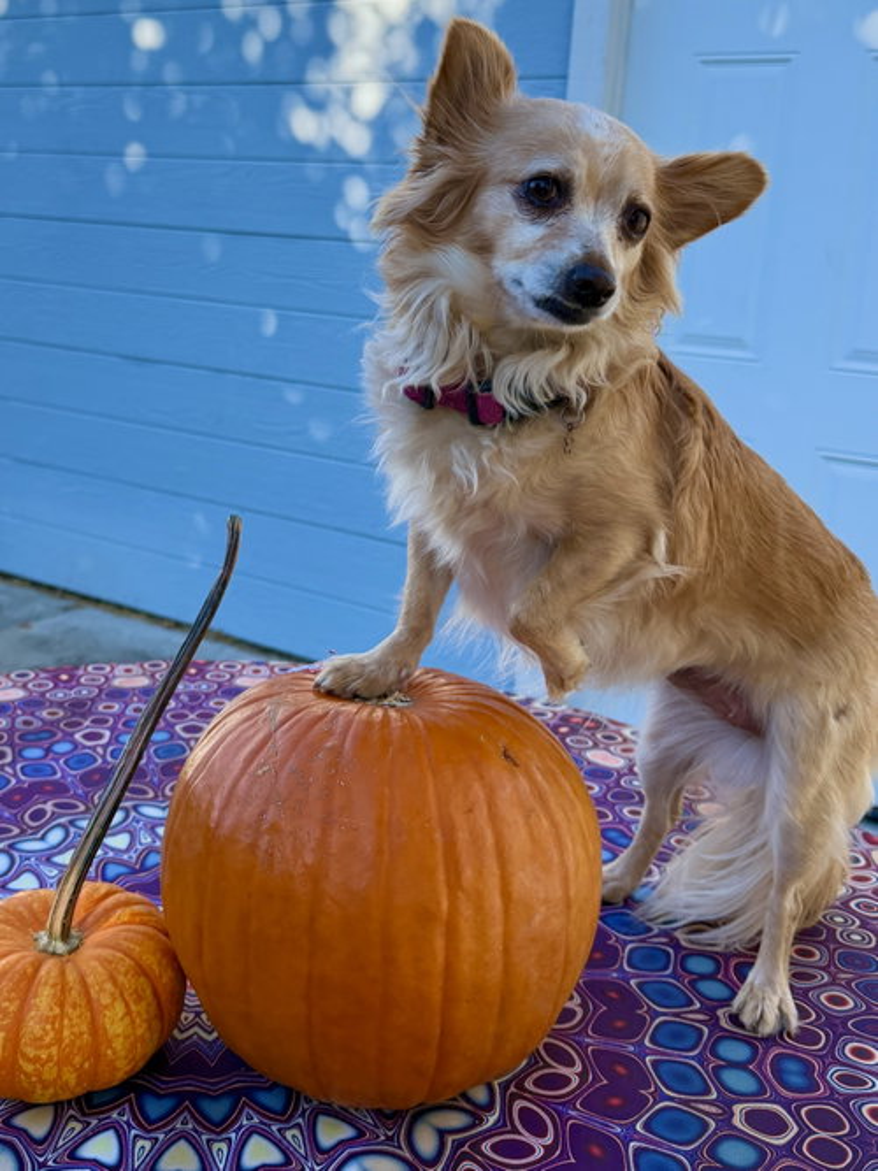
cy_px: 586
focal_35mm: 24
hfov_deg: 56.8
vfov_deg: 71.6
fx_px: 812
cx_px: 439
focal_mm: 6.76
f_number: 1.78
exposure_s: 1/1493
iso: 100
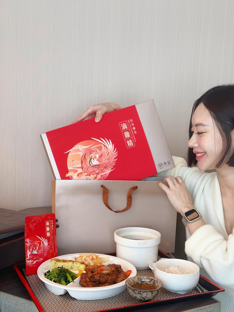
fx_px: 433
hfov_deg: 30.3
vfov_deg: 39.7
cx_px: 117
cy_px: 156
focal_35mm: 48
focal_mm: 6.86
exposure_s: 1/120
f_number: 1.78
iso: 64
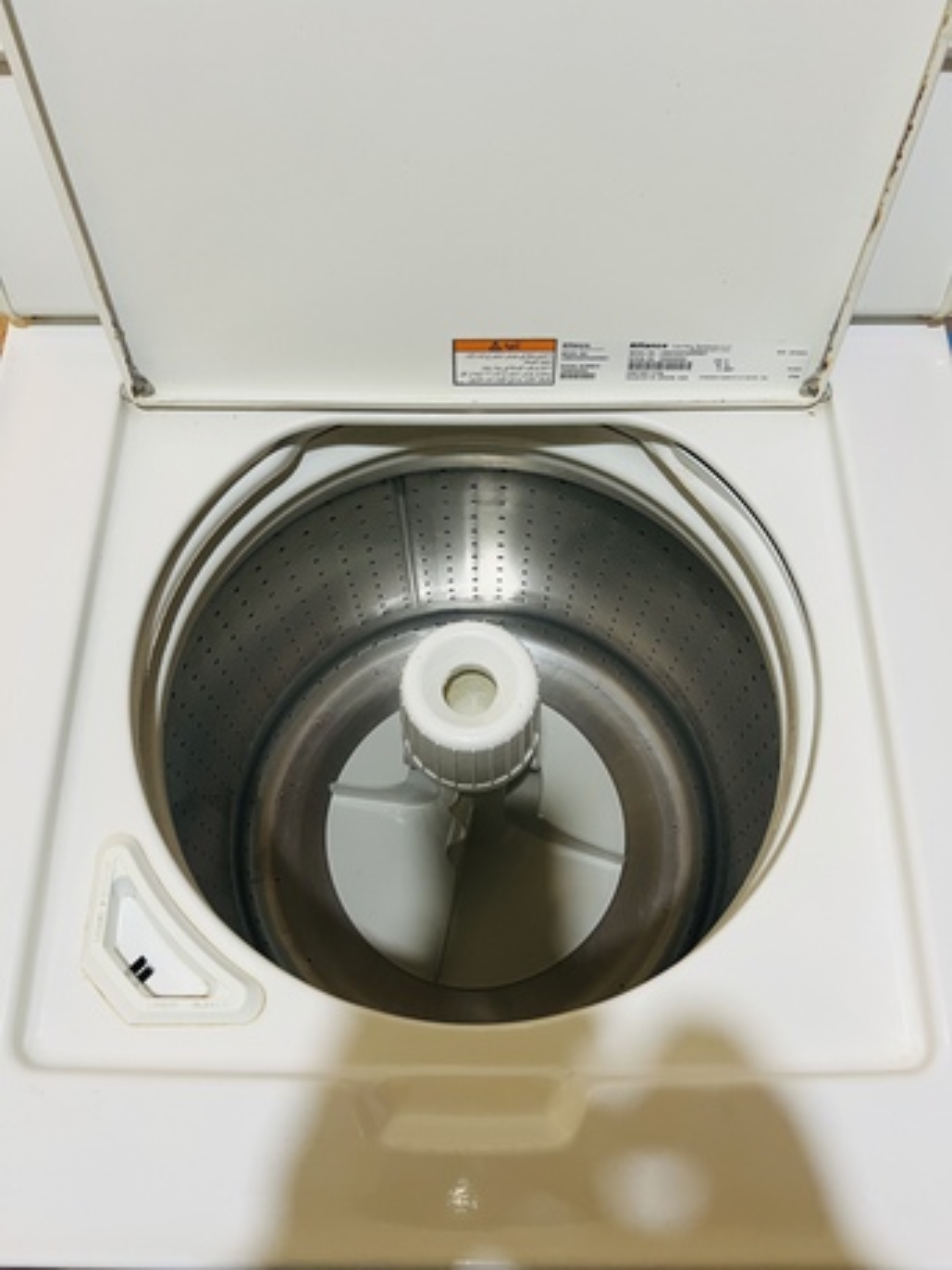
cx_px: 476
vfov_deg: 67.3
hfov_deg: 53.1
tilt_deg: -65.8
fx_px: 953
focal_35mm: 26
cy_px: 635
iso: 320
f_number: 1.5
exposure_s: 1/60
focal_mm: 5.7
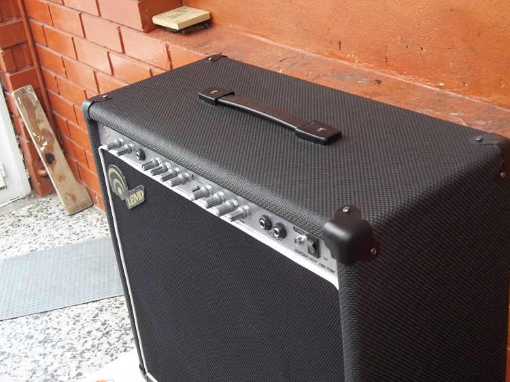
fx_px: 722
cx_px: 255
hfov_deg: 38.9
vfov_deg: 29.7
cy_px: 191
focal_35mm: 49
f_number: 3.6
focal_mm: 8.8
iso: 160
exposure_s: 1/25
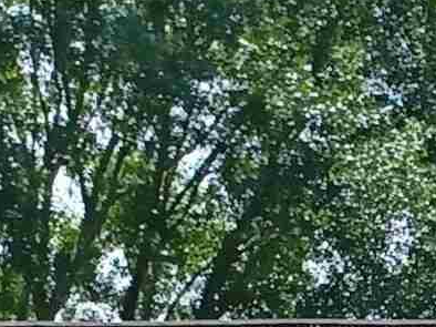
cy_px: 1072
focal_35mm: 195
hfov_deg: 9.0
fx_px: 2455
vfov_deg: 6.7
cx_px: 1093
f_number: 1.8
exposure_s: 1/307
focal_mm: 4.6
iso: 32
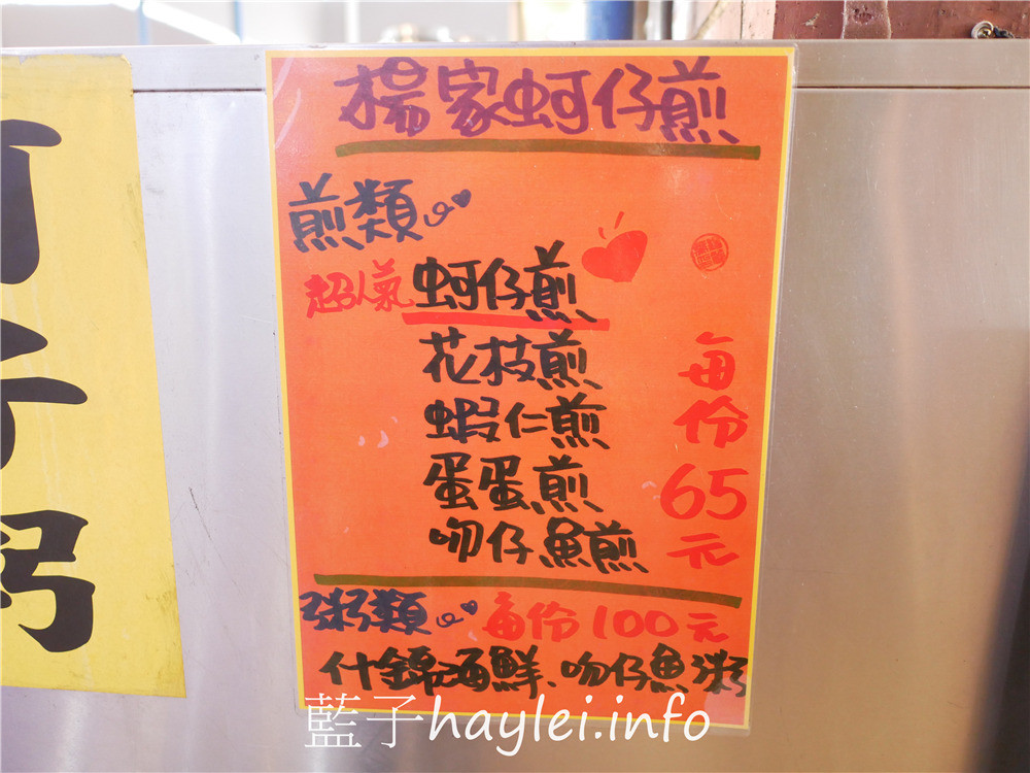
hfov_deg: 60.0
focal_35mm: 30
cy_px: 386
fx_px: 893
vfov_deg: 46.8
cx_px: 515
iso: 1250
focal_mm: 15
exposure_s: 1/60
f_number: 1.7
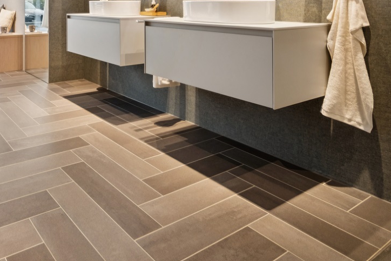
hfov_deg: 57.1
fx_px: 315
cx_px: 58
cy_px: -8
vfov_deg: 39.1
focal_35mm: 29
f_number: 9
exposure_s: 1/8
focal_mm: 14
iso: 200
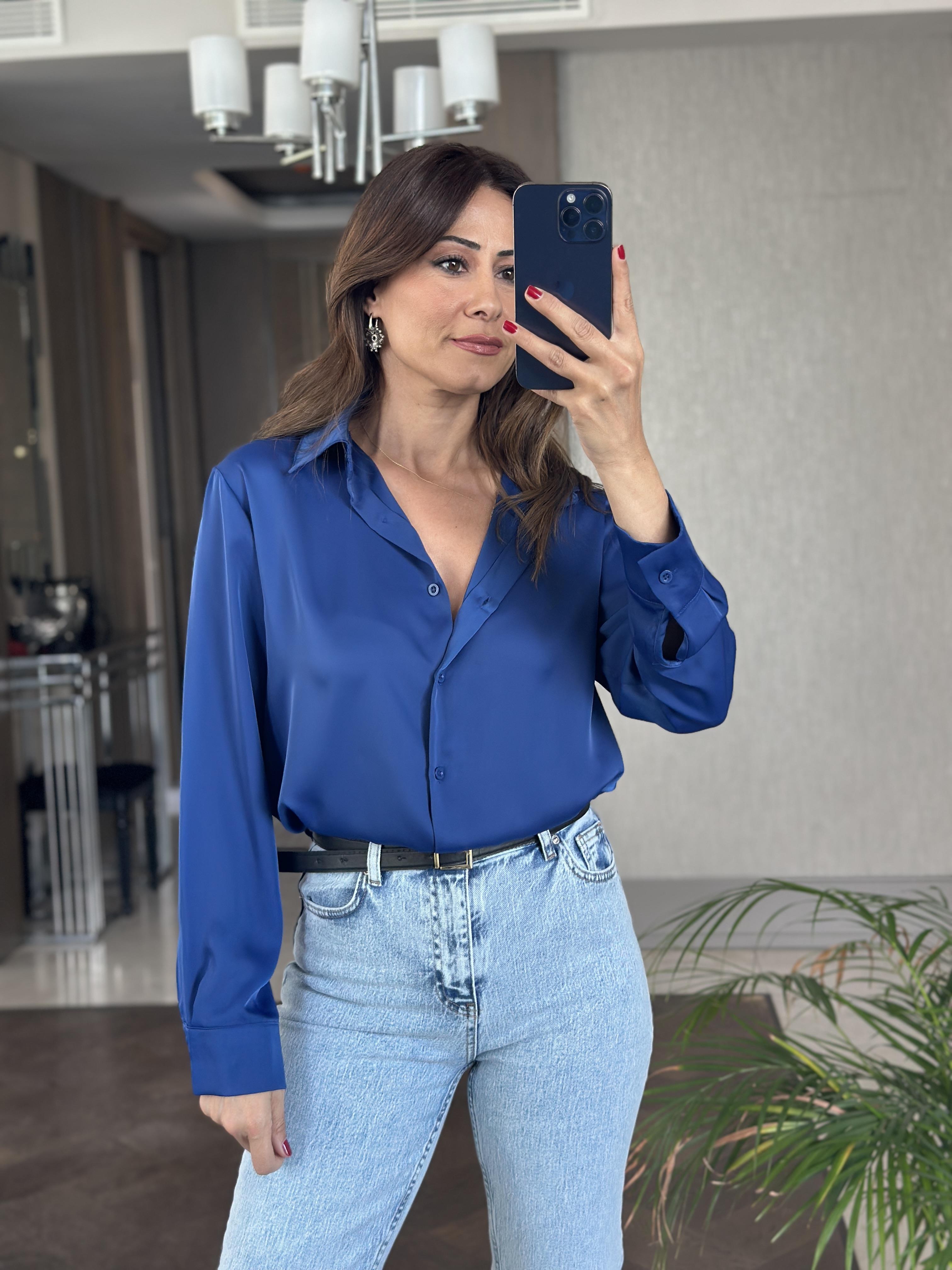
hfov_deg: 30.3
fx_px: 1760
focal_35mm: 48
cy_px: 635
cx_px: 476
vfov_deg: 39.7
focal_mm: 6.86
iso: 125
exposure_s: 1/83
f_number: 1.78
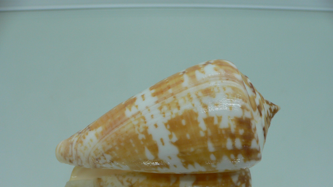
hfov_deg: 51.6
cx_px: 167
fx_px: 344
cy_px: 123
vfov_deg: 30.2
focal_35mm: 39
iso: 80
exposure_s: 1/60
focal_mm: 4.6
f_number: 2.8
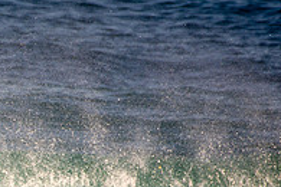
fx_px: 17413
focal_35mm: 2231
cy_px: 271
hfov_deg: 0.9
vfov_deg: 0.6
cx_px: -98
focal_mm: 500
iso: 640
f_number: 5.6
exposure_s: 1/2000
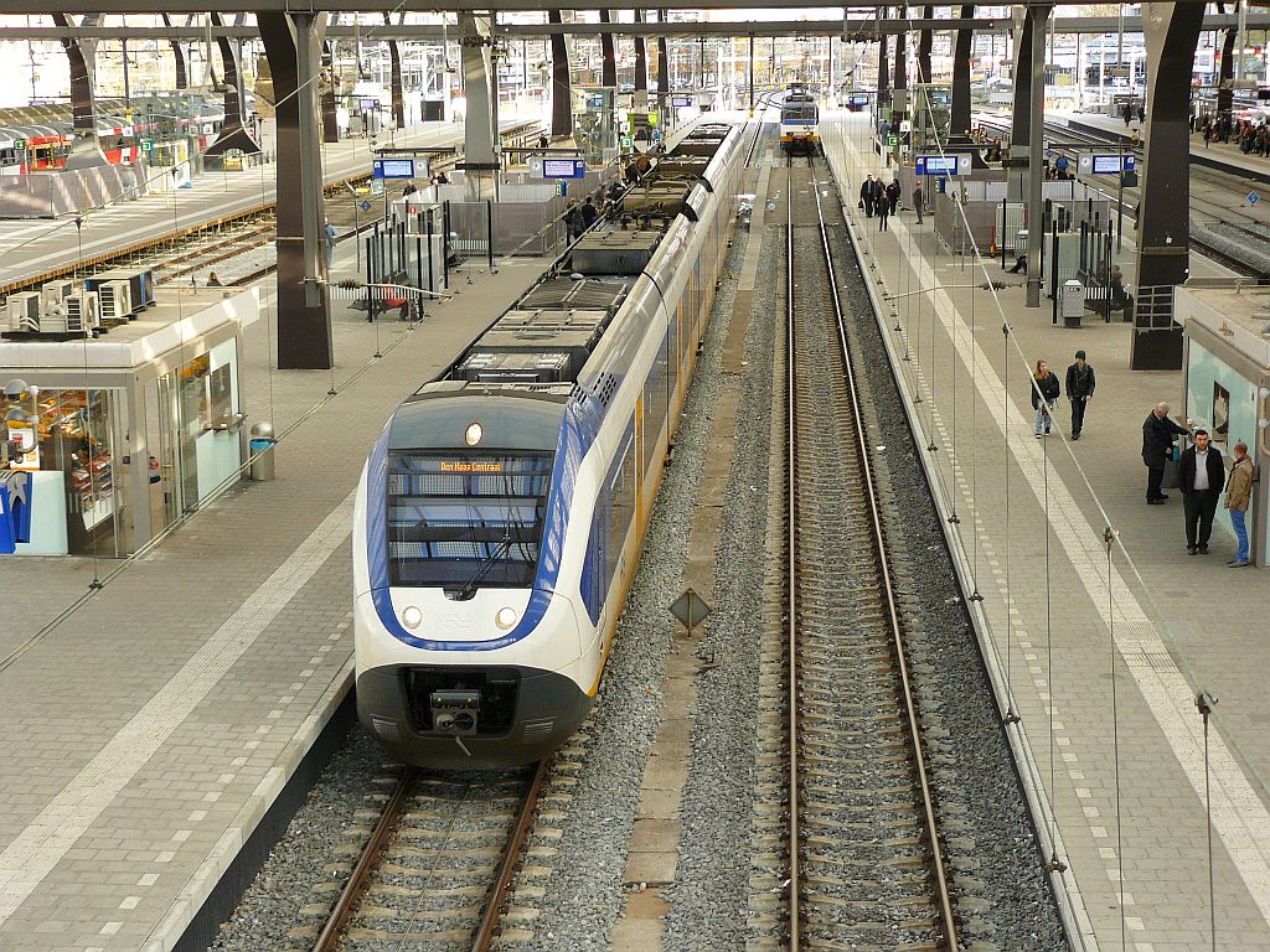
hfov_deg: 30.7
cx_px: 635
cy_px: 476
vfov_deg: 23.3
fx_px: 2311
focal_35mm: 63
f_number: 3.2
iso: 100
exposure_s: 1/80
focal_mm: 10.5
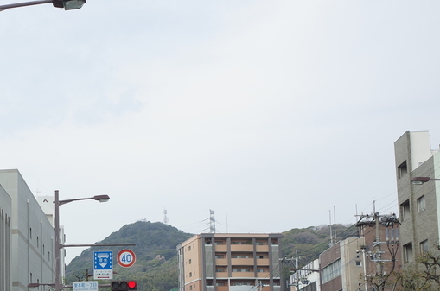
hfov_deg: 29.0
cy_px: 283
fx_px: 805
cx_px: 21
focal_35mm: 66
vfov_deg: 20.0
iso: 100
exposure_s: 1/1000
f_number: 2.8
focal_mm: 18.3
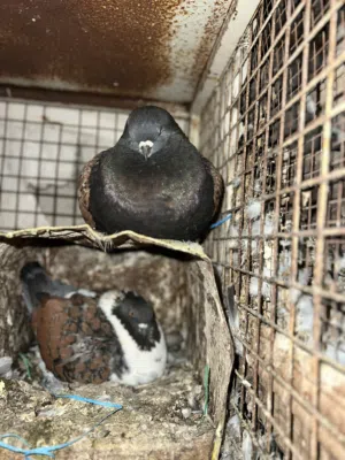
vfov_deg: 67.3
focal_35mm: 26
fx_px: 346
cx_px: 172
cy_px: 230
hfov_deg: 53.1
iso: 40
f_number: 1.5
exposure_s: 1/4
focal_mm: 5.7
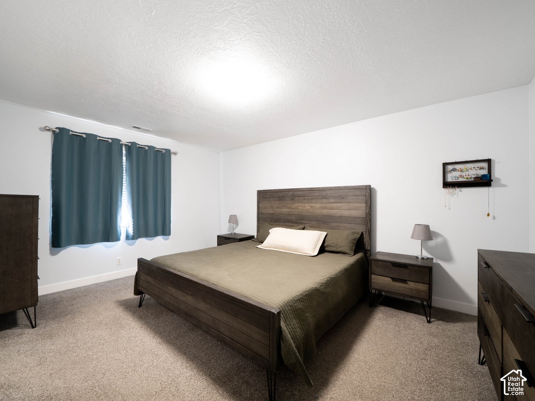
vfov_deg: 87.6
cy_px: 200
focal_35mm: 14
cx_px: 268
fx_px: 209
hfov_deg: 104.0
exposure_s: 3.2
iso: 160
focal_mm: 12
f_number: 11
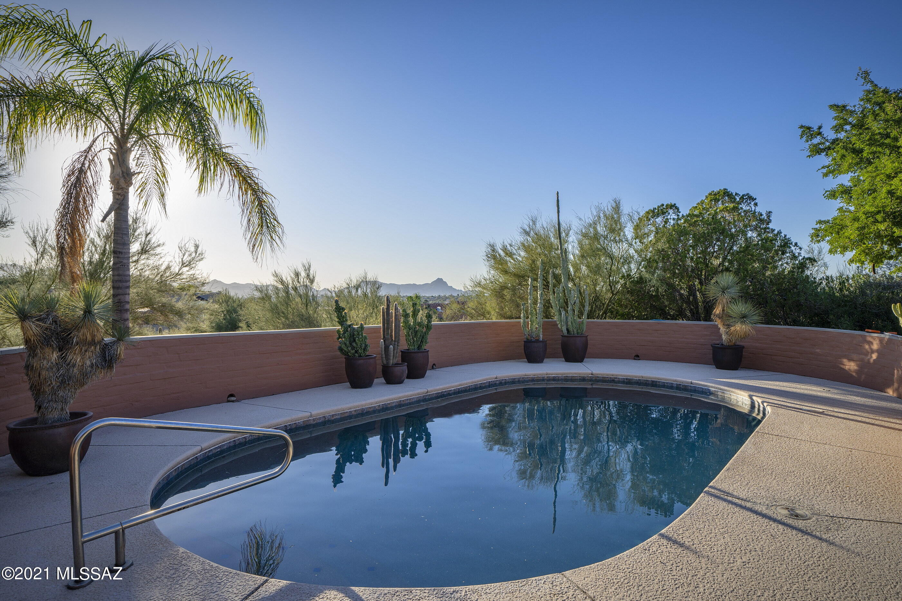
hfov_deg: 81.2
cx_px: 451
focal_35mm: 21
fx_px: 526
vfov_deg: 59.5
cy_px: 300
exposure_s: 1/100
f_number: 9
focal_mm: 21
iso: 100
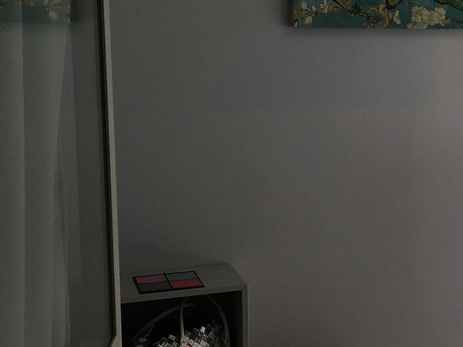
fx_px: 990
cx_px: 543
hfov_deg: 24.1
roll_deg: -0.7
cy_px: 155
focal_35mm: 74
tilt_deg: -7.9
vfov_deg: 19.9
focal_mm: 4.15
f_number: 2.2
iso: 25
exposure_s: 1/103
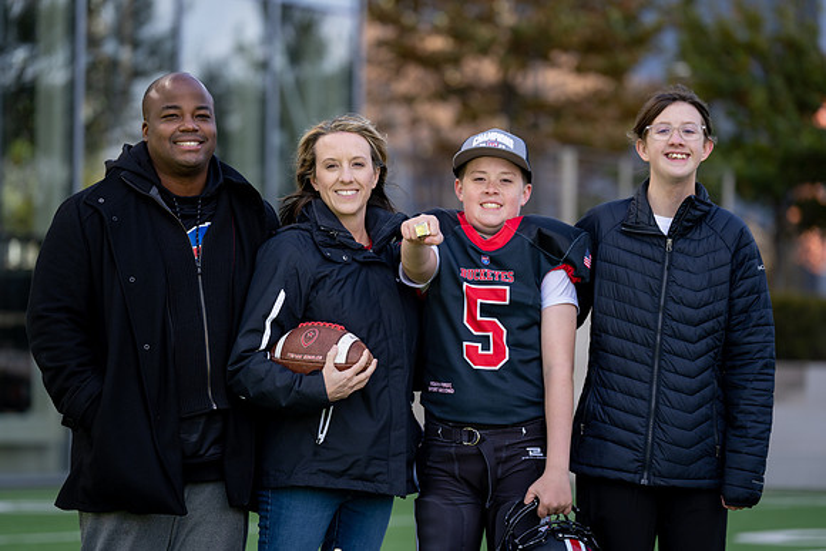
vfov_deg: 10.3
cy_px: 276
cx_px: 413
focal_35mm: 133
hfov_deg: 15.4
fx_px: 3052
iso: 100
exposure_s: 1/500
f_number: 2.8
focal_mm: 133
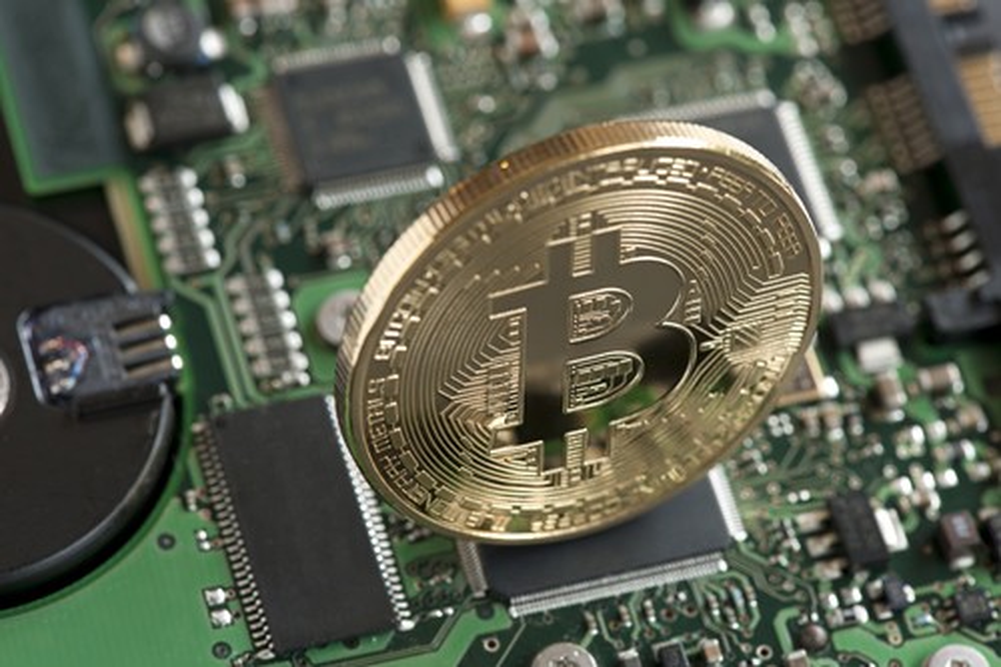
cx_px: 500
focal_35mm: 105
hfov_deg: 19.5
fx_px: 2918
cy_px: 334
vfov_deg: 13.0
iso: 100
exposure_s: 2.5
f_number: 11
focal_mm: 105
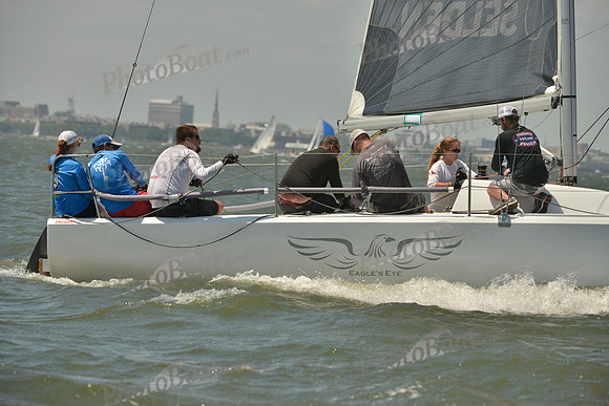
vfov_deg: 5.3
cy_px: 203
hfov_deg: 7.9
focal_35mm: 260
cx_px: 304
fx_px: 4399
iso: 280
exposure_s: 1/1250
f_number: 9
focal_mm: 260
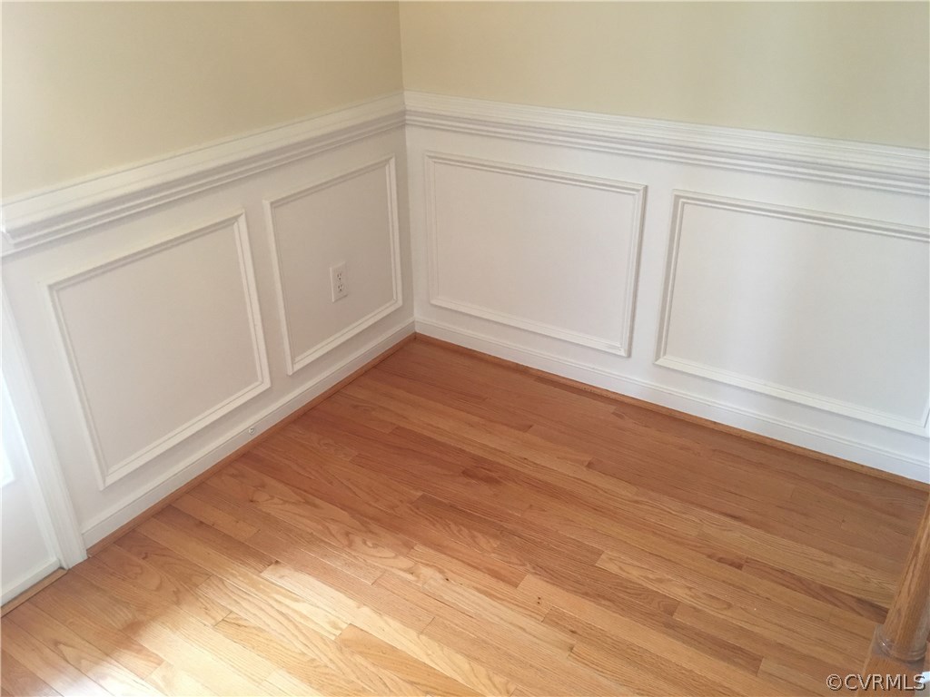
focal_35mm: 29
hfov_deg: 61.7
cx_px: 465
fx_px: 779
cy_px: 348
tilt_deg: -27.6
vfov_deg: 48.2
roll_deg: +1.1
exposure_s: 1/15
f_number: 2.2
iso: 64
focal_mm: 4.15
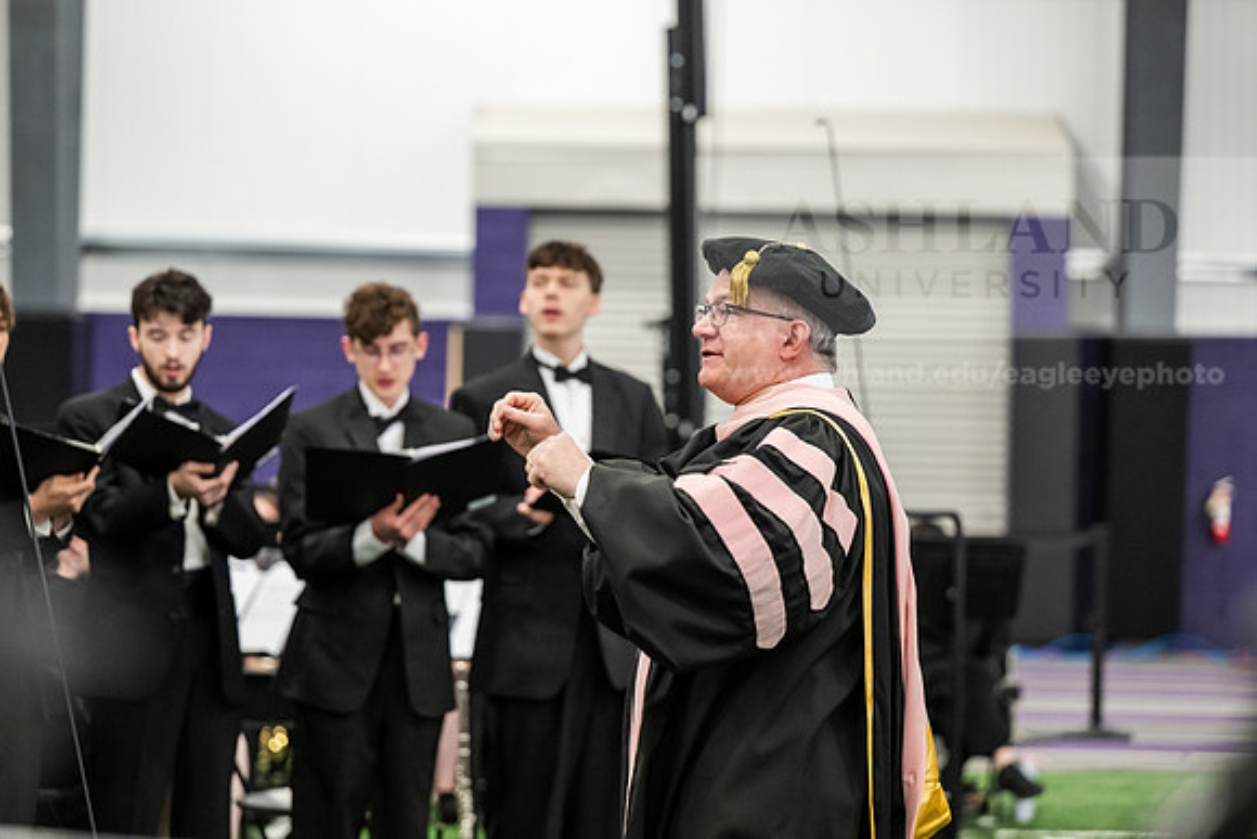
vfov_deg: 11.9
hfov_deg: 17.8
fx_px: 4016
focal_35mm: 115
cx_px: 628
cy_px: 420
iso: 2500
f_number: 3.2
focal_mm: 115
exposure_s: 1/200
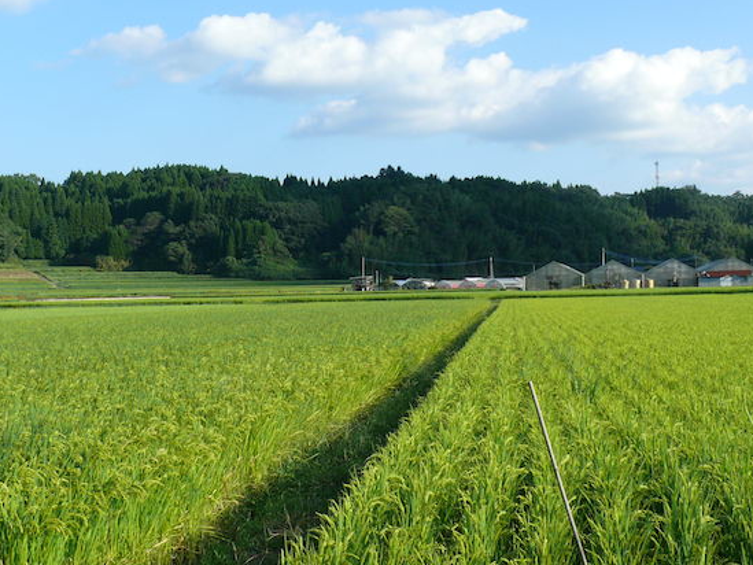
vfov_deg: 28.5
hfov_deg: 37.5
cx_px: 365
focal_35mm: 51
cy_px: 241
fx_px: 1110
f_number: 5.6
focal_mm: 7.4
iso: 100
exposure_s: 1/320
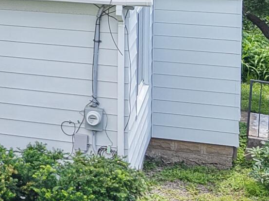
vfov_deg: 11.0
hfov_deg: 13.3
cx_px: -250
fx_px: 1010
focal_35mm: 130
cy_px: -93
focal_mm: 8.67
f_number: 1.8
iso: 400
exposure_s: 1/1000
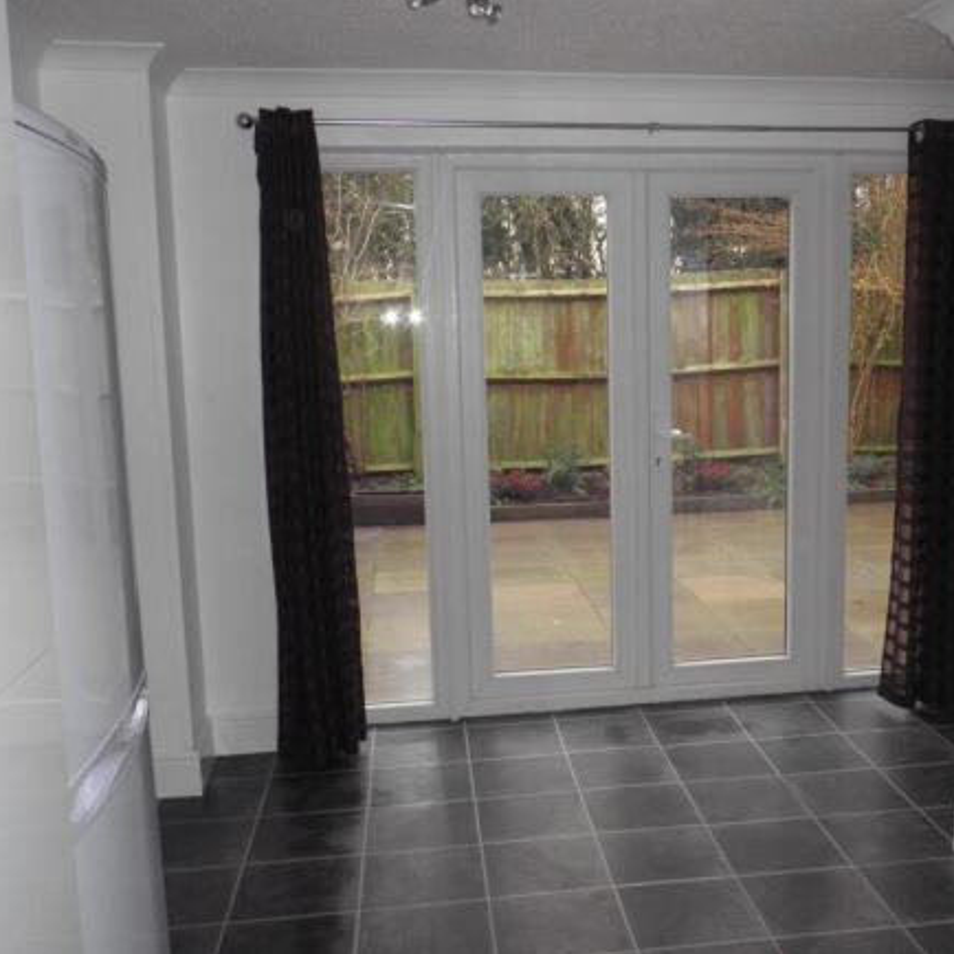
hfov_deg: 43.5
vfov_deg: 43.9
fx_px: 1185
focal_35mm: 38
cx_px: 597
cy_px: 478
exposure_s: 1/50
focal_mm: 5.9
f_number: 3.7
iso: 160
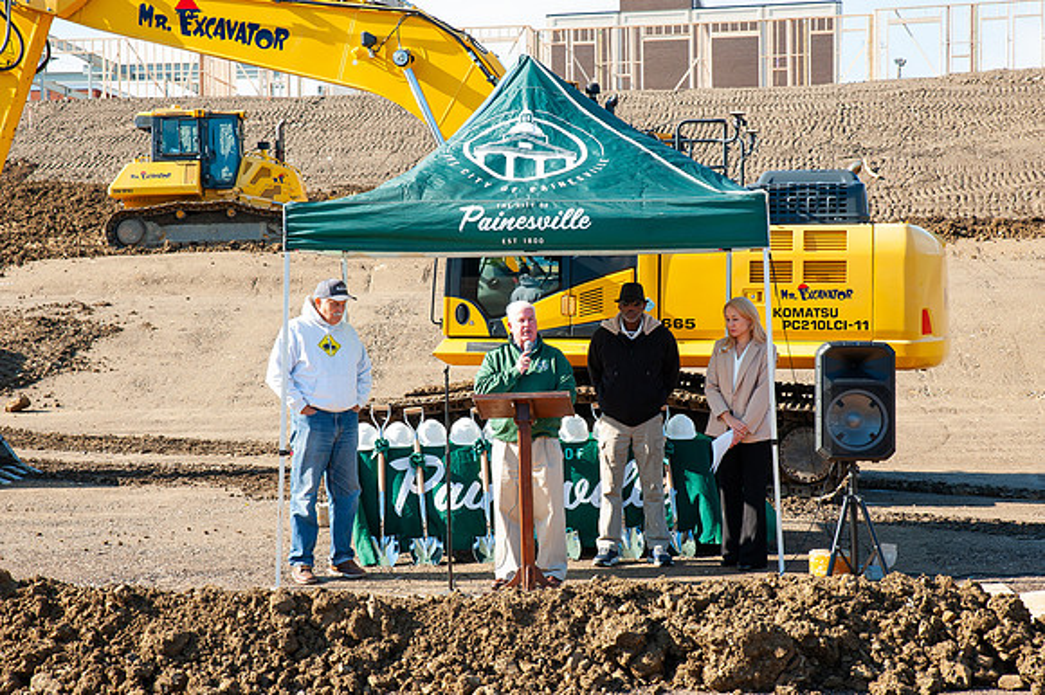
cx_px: 522
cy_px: 348
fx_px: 2031
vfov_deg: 19.4
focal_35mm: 70
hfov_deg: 28.9
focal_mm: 70
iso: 400
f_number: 13
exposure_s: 1/200
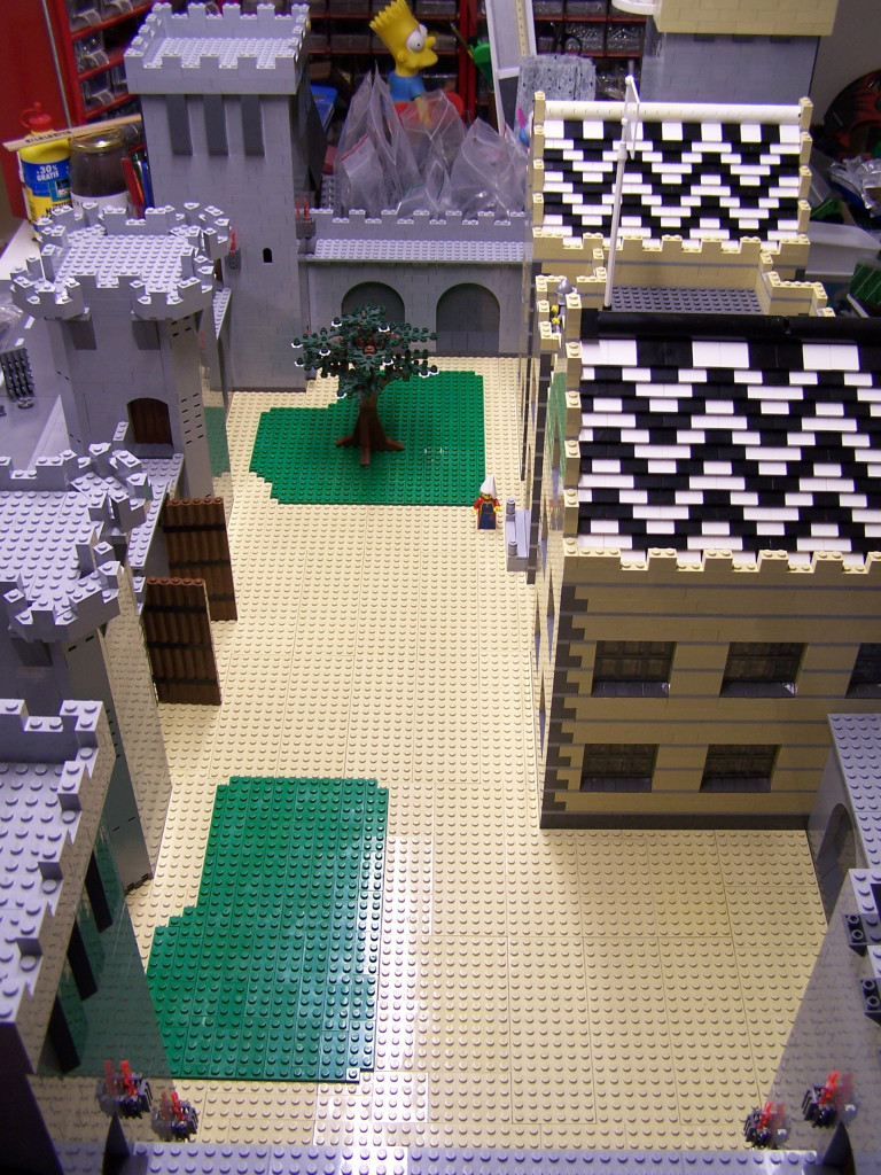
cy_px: 588
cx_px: 440
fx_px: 1290
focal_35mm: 38
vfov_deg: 49.0
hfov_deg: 37.7
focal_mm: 6.3
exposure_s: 1/10
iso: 80
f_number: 2.8
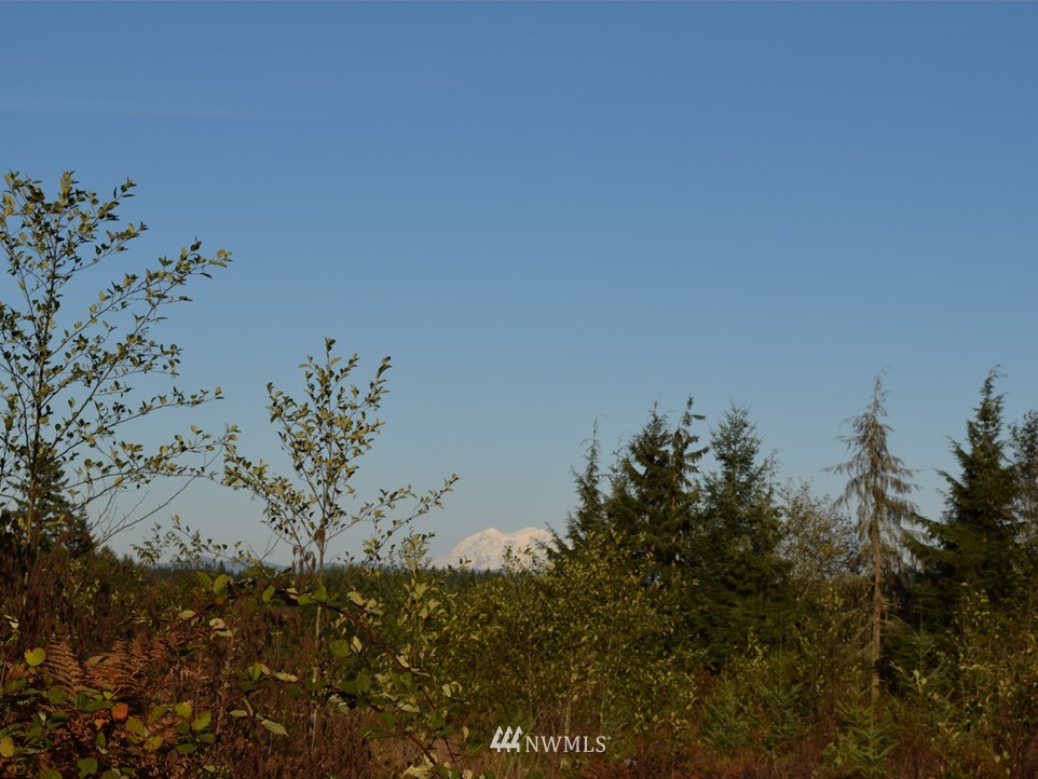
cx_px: 550
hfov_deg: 21.9
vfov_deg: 16.5
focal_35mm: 90
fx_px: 2686
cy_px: 390
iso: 200
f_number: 13
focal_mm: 55
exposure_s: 1/640
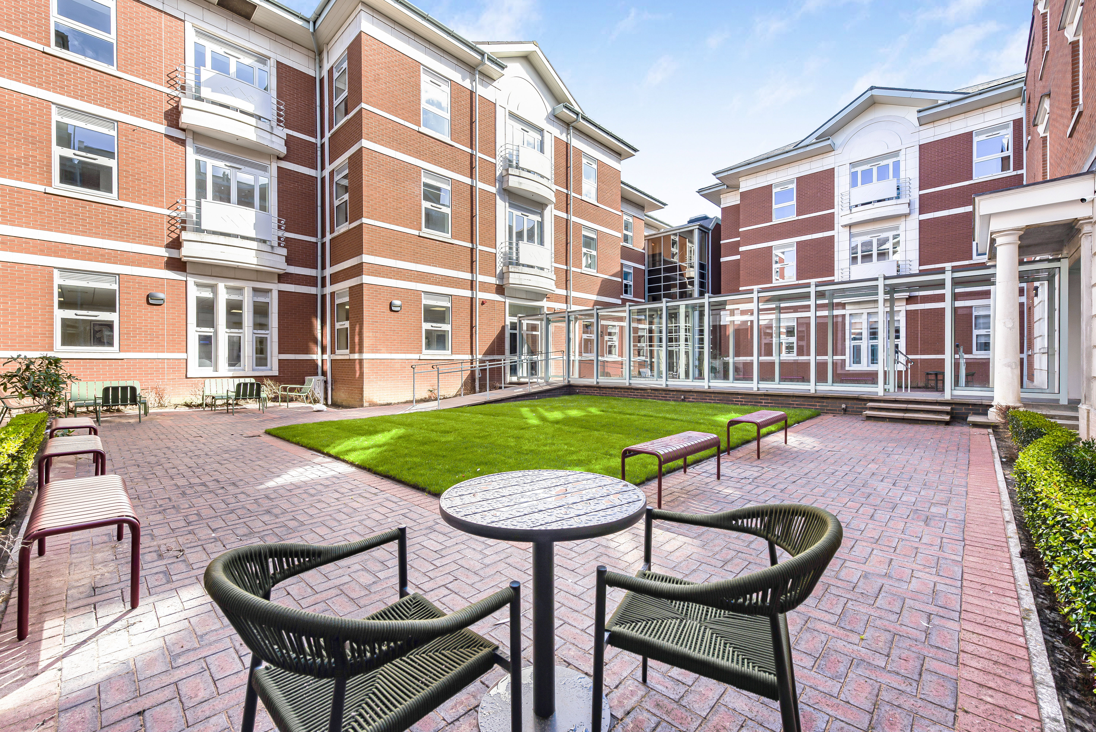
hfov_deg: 104.2
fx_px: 426
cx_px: 548
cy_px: 366
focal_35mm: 14
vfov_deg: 81.3
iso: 100
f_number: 10
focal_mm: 14
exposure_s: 1/60
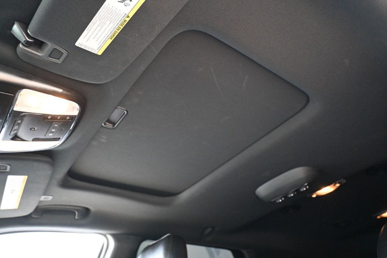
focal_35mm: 28
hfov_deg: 66.0
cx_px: 194
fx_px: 298
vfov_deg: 46.7
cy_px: 129
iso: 3200
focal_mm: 18.5
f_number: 3.8
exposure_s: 1/125
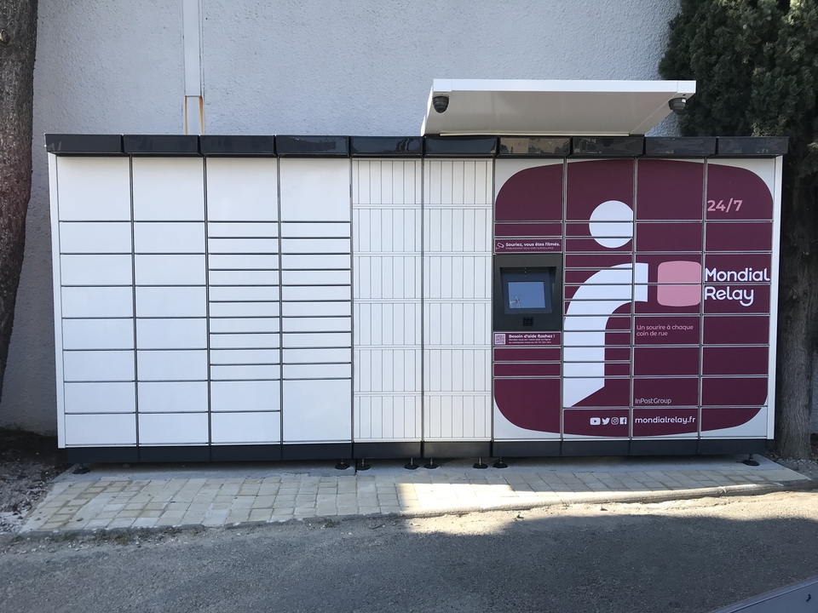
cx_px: 409
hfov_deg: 63.4
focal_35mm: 28
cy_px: 306
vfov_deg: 49.7
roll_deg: +0.4
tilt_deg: -1.0
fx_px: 662
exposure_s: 1/689
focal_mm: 3.99
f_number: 1.8
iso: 20
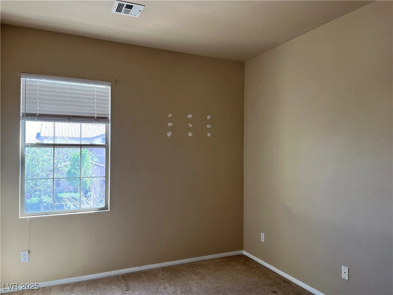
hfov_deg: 67.3
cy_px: 148
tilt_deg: +0.9
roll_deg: -0.6
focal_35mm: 26
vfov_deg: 53.1
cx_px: 196
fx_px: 295
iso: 80
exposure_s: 1/121
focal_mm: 5.1
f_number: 1.6
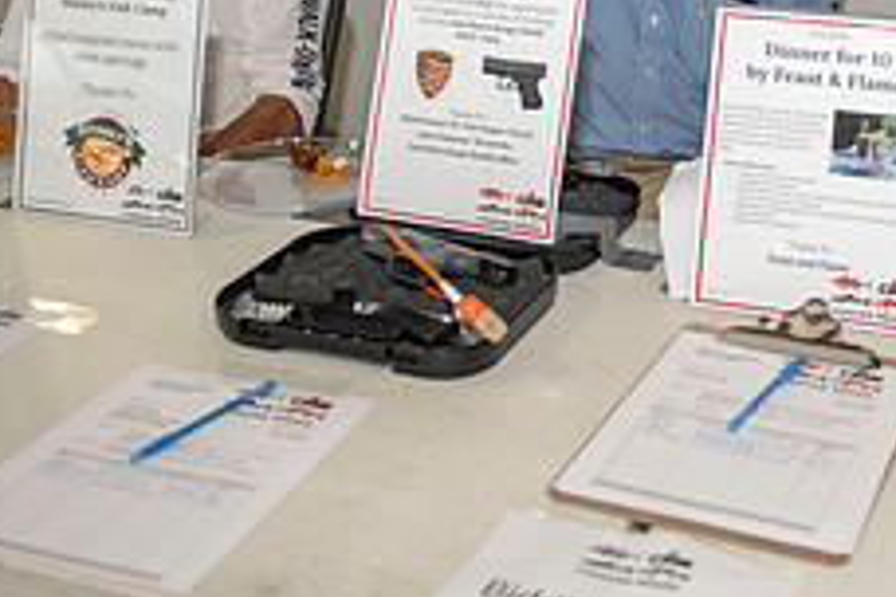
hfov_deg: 32.3
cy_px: -8
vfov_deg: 21.4
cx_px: 672
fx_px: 1518
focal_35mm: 61
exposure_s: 1/160
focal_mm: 24
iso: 50
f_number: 2.8
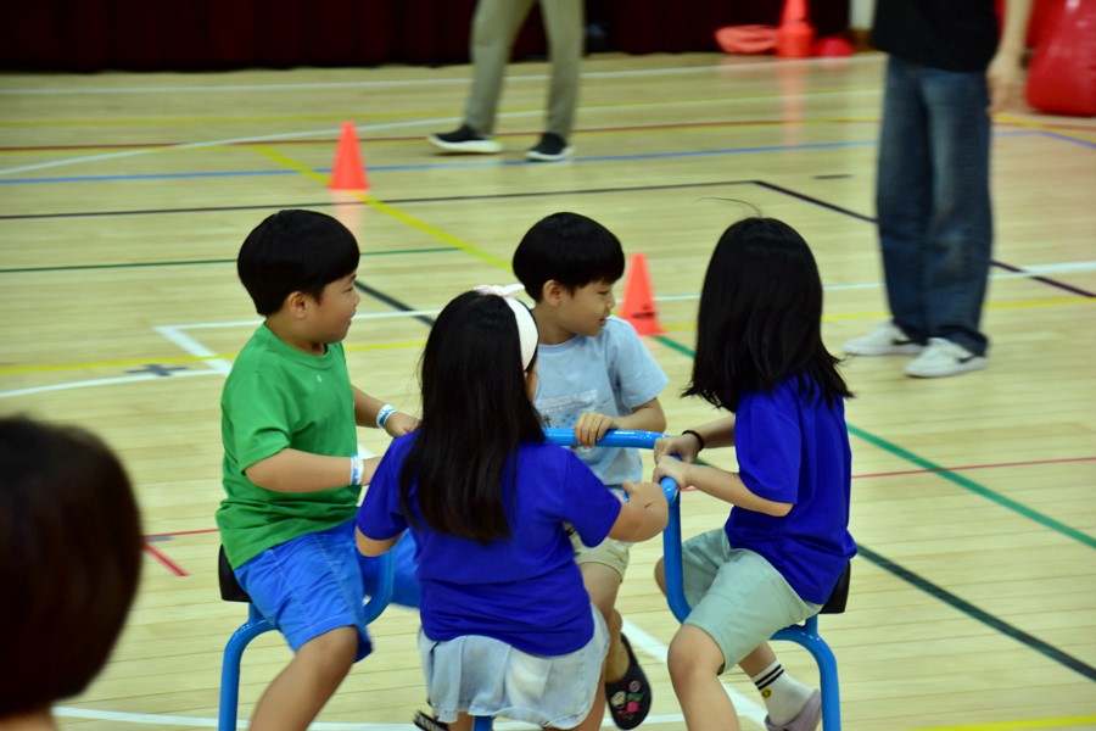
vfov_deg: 10.2
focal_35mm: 135
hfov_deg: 15.2
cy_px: 366
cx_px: 548
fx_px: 4110
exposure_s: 1/50
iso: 800
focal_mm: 90
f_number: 5.6
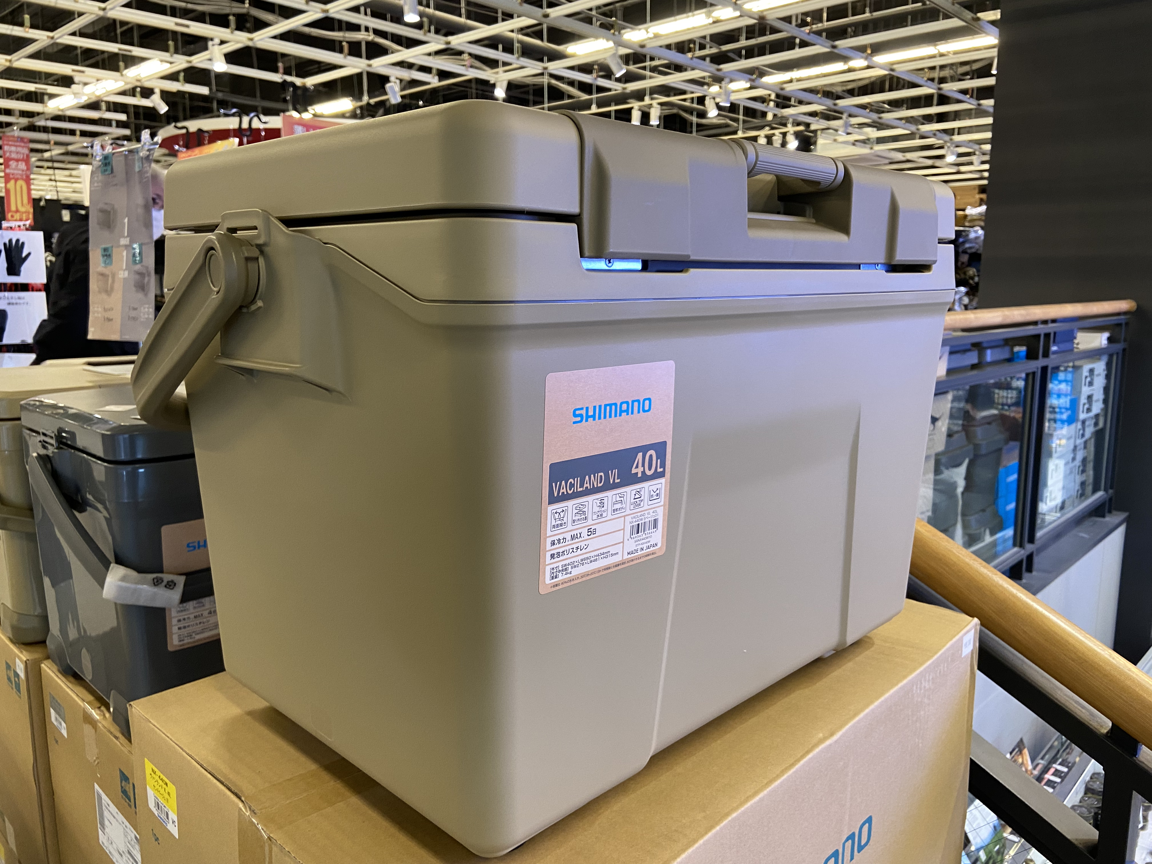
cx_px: 576
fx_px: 865
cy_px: 432
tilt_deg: -10.6
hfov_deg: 67.3
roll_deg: -0.1
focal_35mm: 26
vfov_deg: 53.1
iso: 125
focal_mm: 4.25
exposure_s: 1/50
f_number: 1.8
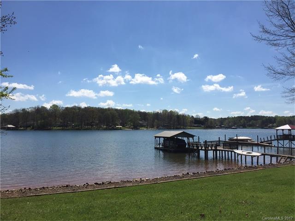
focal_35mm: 29
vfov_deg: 48.2
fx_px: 247
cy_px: 110
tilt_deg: +4.7
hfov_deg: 61.7
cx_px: 148
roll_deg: -0.8
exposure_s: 1/4405
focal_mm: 4.15
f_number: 2.2
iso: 32
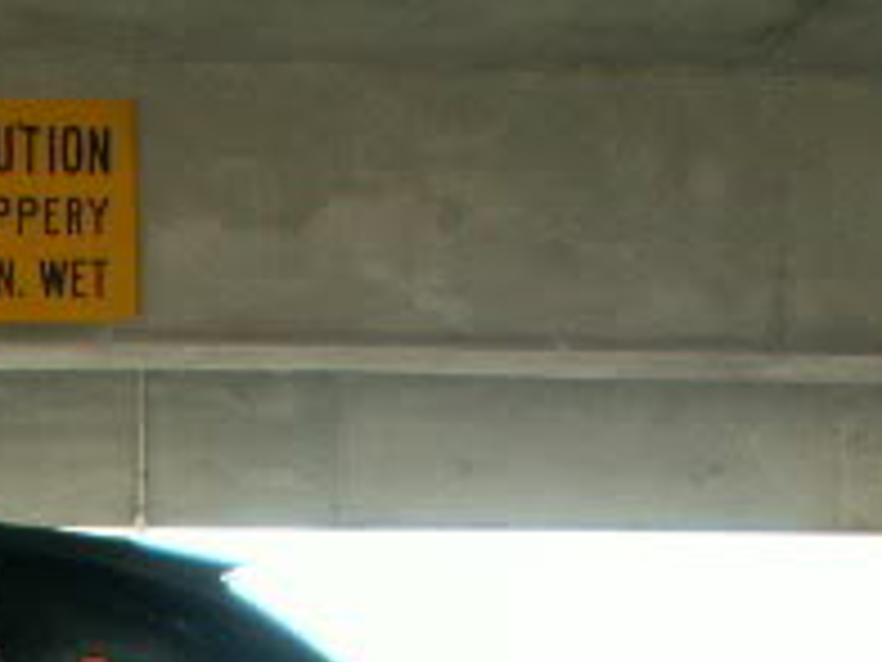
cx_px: -356
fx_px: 2905
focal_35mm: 114
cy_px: 459
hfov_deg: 16.1
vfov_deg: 13.0
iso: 80
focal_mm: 5.86
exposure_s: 1/40
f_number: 2.8
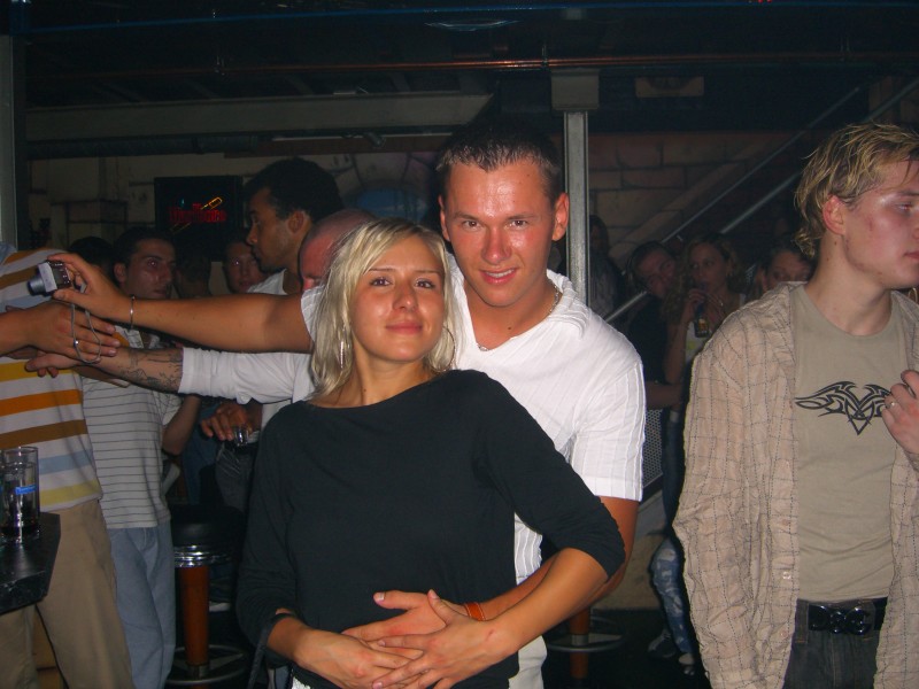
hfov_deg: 49.0
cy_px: 344
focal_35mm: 38
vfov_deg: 37.7
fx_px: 1009
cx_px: 460
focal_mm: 7.9
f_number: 2.8
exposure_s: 1/60
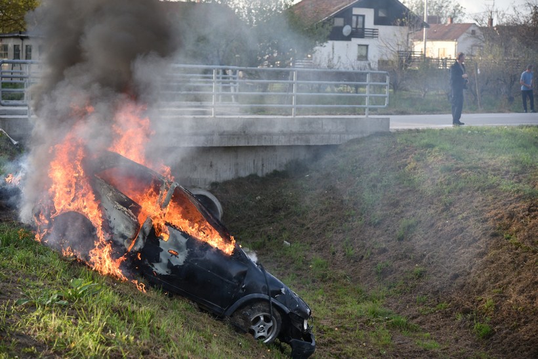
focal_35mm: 75
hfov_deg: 27.0
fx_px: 1121
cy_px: 180
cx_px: 269
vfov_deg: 18.2
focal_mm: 75
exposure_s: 1/800
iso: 400
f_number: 4
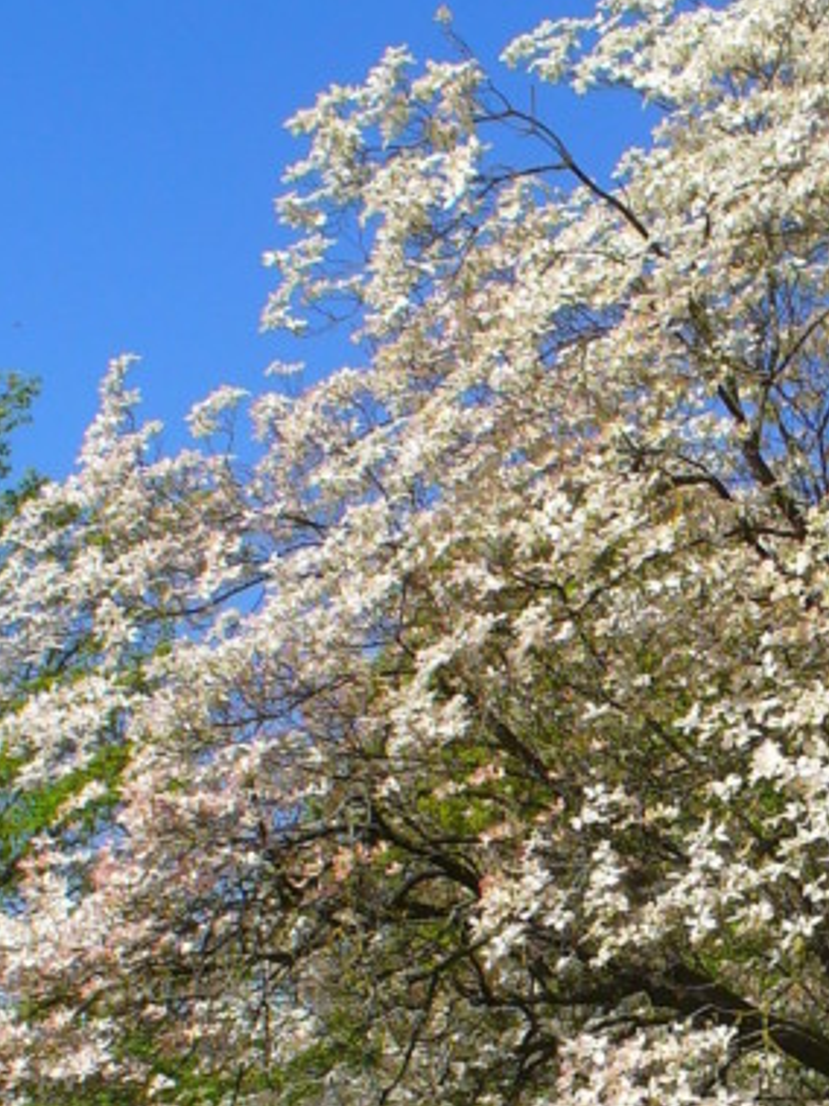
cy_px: 975
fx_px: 3195
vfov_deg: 19.3
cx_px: 829
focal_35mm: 100
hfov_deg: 14.5
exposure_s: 1/400
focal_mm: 6.1
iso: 64
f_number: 5.6
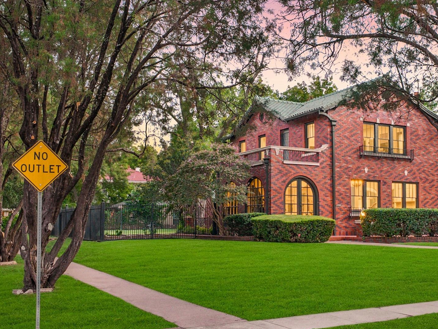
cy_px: 181
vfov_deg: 33.6
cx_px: 284
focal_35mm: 43
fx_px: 544
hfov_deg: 43.4
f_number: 8
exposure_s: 1/10
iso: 1600
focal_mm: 21
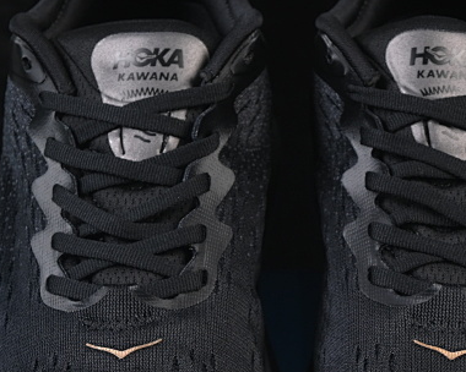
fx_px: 2758
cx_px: 289
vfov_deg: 7.7
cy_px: 292
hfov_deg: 9.7
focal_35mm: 200
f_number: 6.3
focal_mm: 50
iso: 160
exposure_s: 1/60
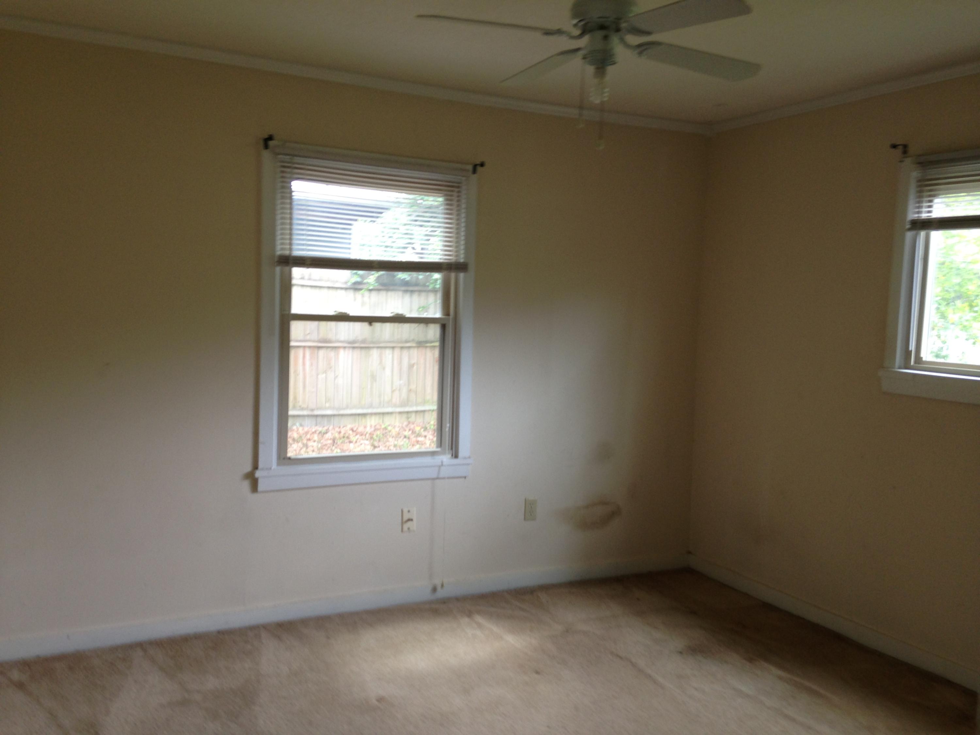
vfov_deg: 42.9
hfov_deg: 55.4
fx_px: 934
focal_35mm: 33
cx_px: 490
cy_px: 368
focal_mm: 4.13
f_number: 2.4
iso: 50
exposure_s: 1/40
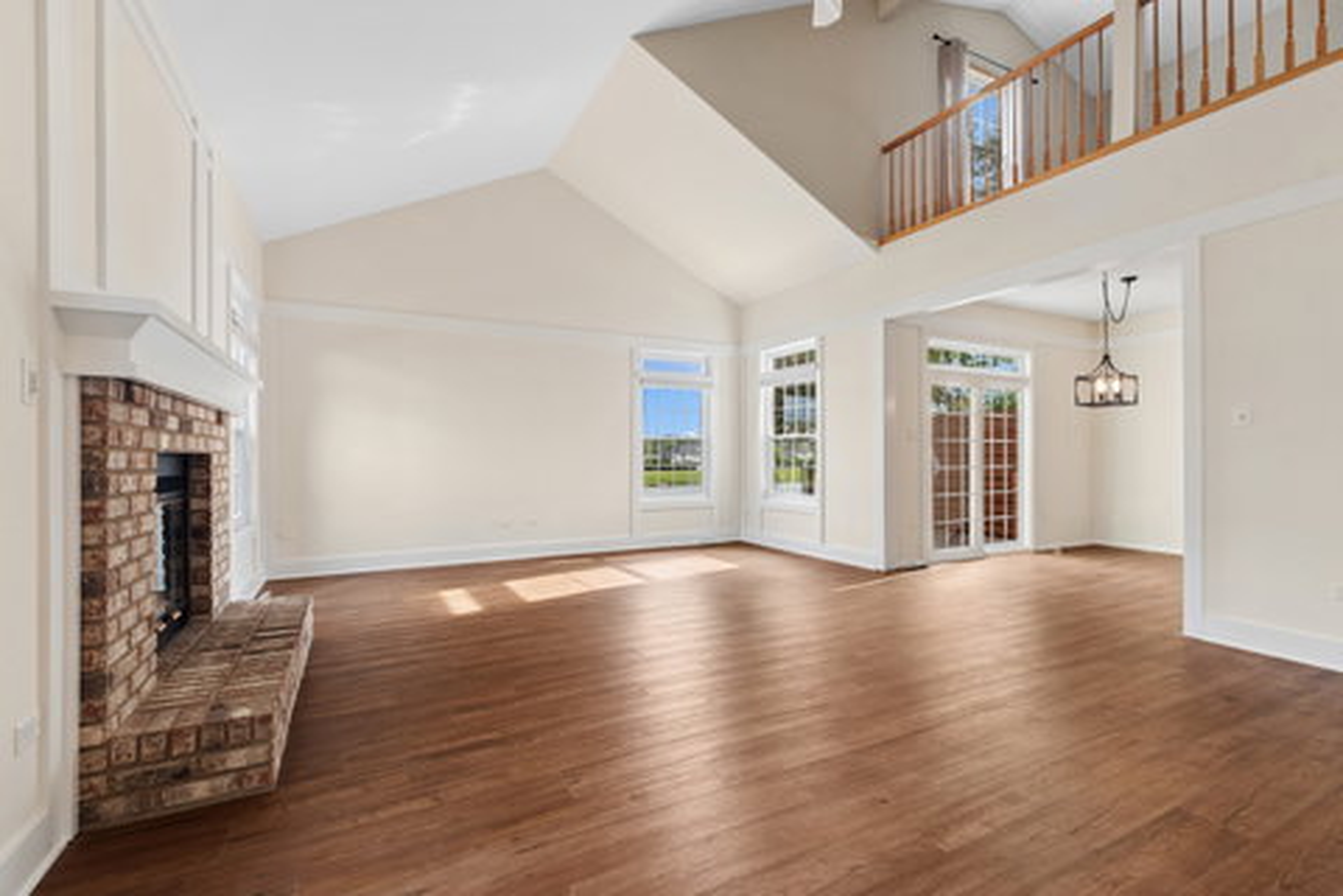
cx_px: 672
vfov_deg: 77.3
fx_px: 560
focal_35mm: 15
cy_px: 448
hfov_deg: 100.4
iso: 400
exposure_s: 1/100
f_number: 8
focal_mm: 10
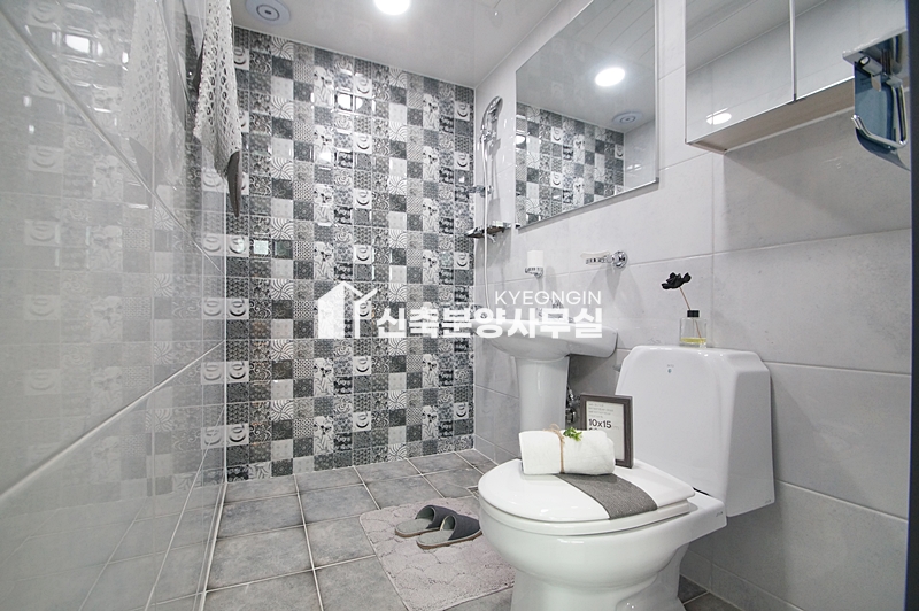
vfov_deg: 77.2
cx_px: 460
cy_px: 306
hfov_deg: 100.4
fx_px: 383
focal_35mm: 15
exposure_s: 1/60
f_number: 4
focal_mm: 10
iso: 800
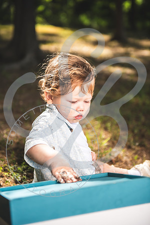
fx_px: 387
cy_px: 112
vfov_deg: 32.4
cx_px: 75
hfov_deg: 21.9
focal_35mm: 62
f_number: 2.8
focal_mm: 62
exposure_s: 1/800
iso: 100
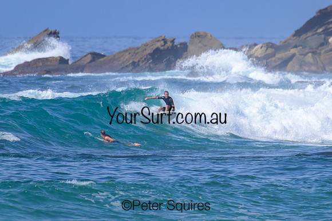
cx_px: 175
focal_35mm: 1094
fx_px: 10093
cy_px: 127
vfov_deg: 1.3
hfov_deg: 1.9
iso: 640
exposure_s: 1/2000
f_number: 11
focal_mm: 800
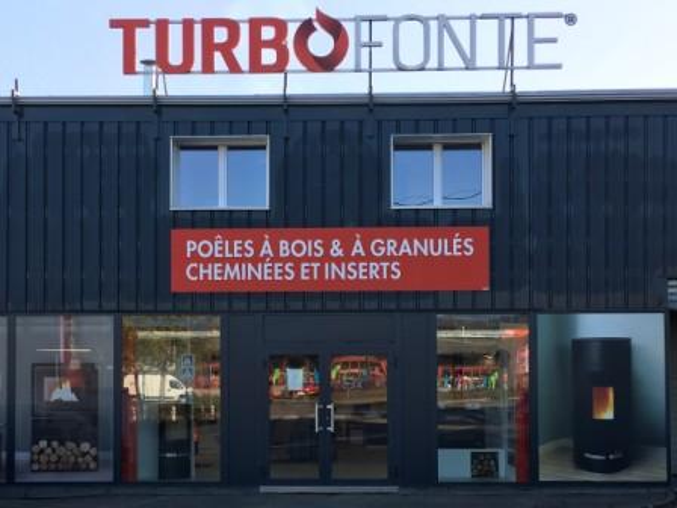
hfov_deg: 61.7
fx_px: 567
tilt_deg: +0.6
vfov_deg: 48.2
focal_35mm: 29
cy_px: 254
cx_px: 338
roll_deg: -0.6
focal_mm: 4.15
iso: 25
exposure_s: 1/398
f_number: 2.2
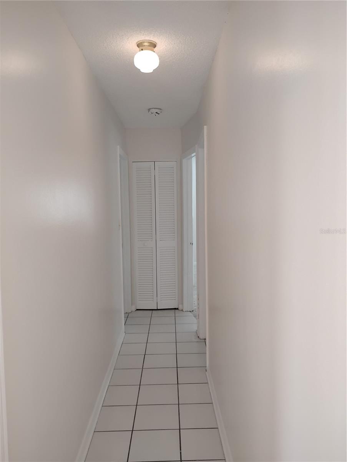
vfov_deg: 63.4
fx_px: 373
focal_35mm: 28
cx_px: 174
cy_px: 231
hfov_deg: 49.8
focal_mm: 4.26
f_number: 1.8
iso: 813
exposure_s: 1/60
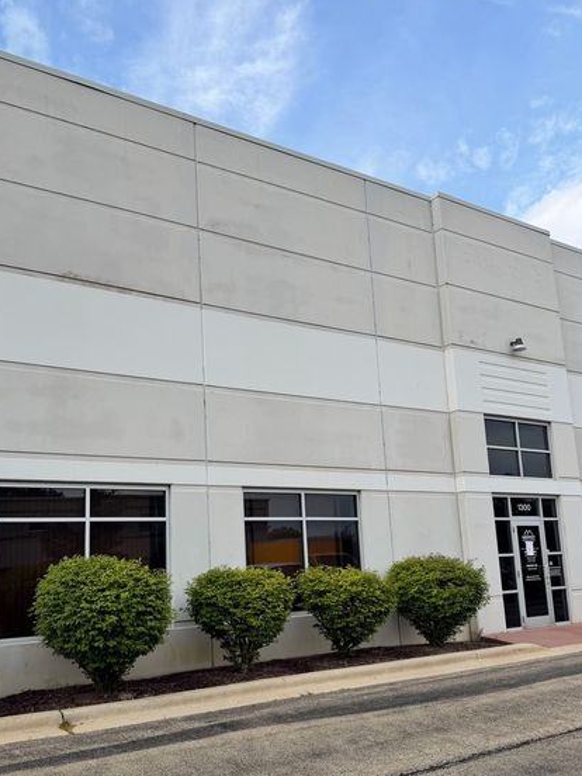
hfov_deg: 48.1
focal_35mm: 29
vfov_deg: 61.3
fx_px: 650
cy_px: 455
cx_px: 253
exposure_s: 1/3021
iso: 80
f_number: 1.78
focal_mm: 6.76
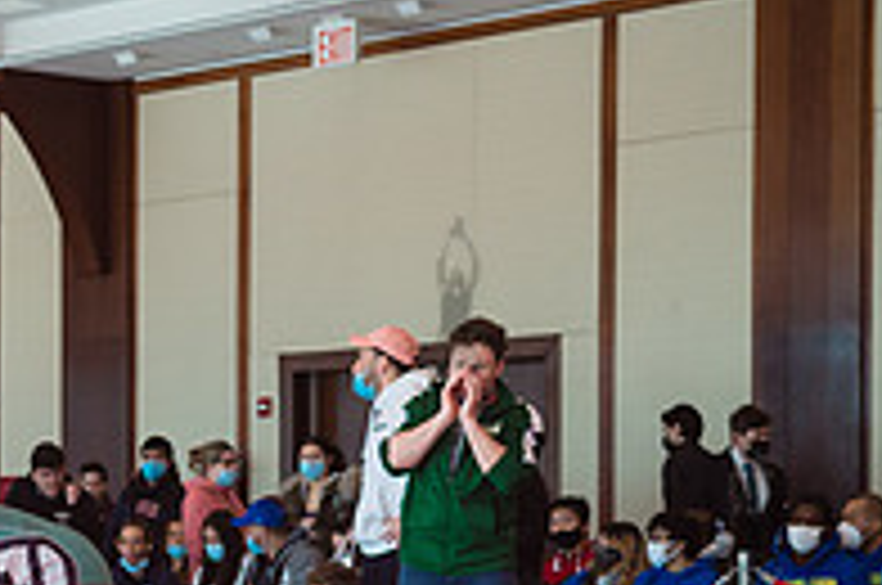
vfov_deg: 10.4
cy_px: 671
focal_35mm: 130
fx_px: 3180
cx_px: 118
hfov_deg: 15.6
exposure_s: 1/400
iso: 400
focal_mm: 35
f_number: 3.2
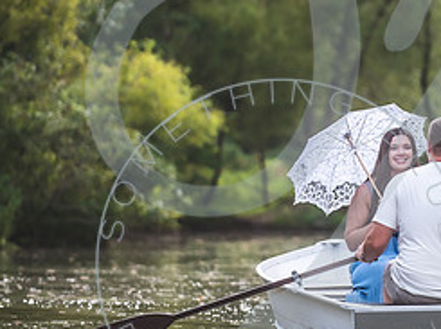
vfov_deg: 4.0
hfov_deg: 5.3
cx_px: 371
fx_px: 4770
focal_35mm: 375
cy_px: 112
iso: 200
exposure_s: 1/200
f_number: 2.8
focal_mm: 160
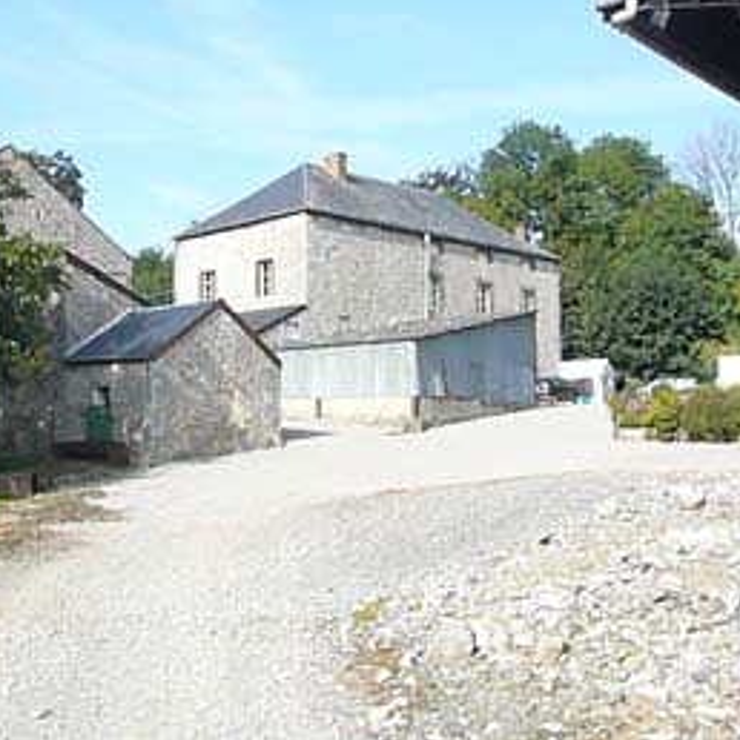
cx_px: 284
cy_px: 369
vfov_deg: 40.0
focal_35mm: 42
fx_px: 1016
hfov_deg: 39.8
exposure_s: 1/2000
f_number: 5
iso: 800
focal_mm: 5.2
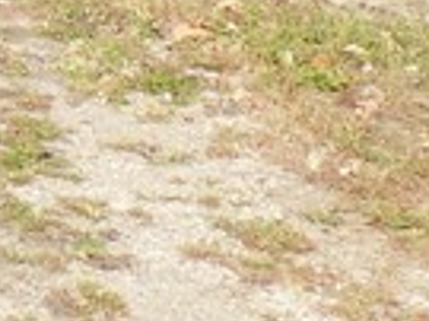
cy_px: -553
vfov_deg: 7.4
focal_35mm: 182
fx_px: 2254
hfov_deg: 8.9
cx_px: -848
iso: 125
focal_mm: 4.3
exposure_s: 1/1250
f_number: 3.3
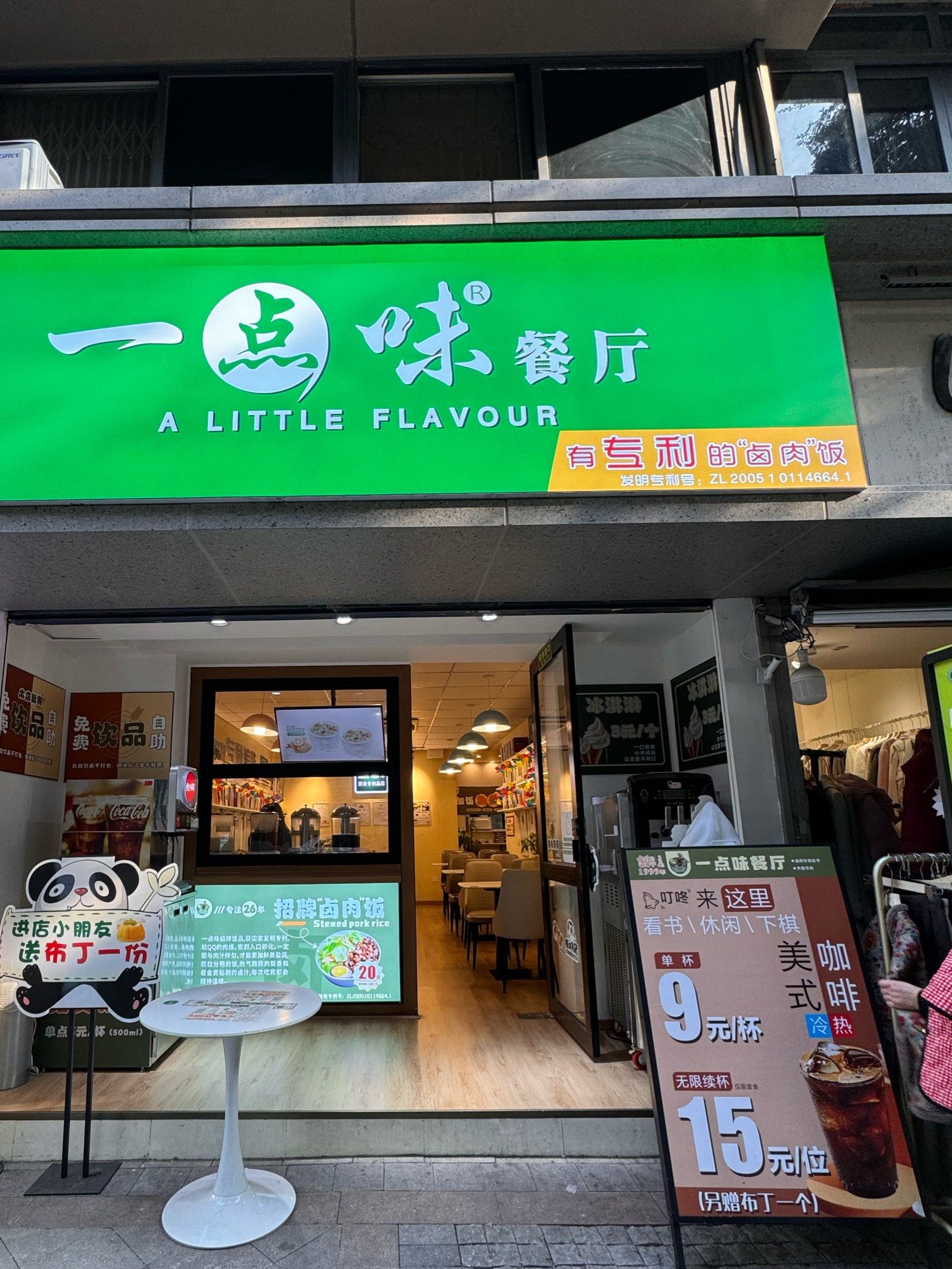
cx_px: 379
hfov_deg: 70.8
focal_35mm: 18
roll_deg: +0.5
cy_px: 712
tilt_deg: +10.9
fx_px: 660
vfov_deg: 87.3
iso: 64
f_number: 2.2
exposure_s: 1/100
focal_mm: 2.22
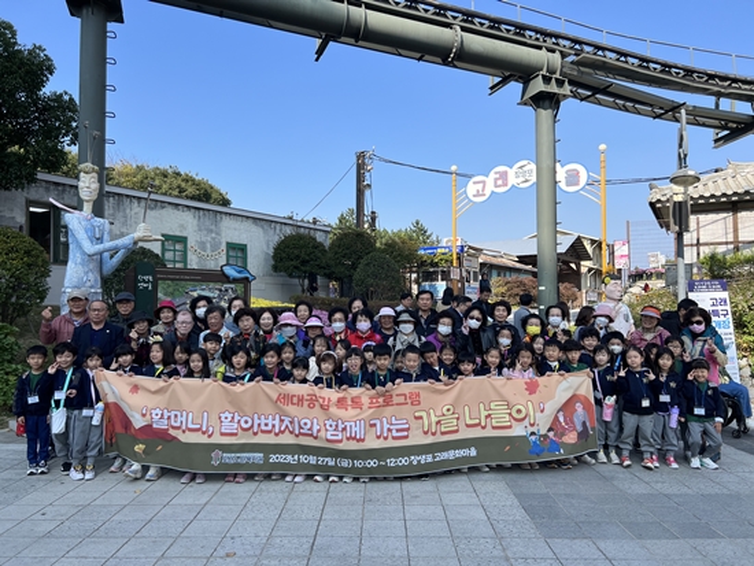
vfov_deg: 53.1
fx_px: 567
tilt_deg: +2.1
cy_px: 283
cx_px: 377
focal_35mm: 26
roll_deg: +0.3
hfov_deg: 67.3
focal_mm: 5.7
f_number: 1.5
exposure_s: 1/2841
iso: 50
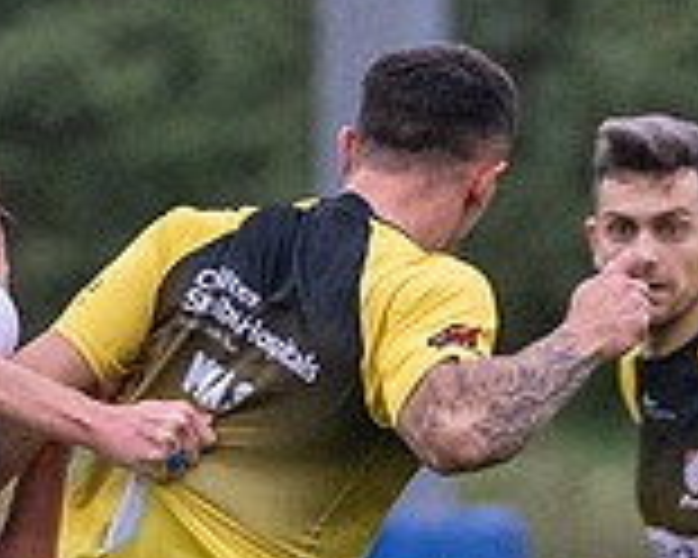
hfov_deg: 1.0
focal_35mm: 1954
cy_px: 1021
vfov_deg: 0.8
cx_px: 345
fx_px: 40366
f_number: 2.8
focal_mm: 220
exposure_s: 1/1600
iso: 1600
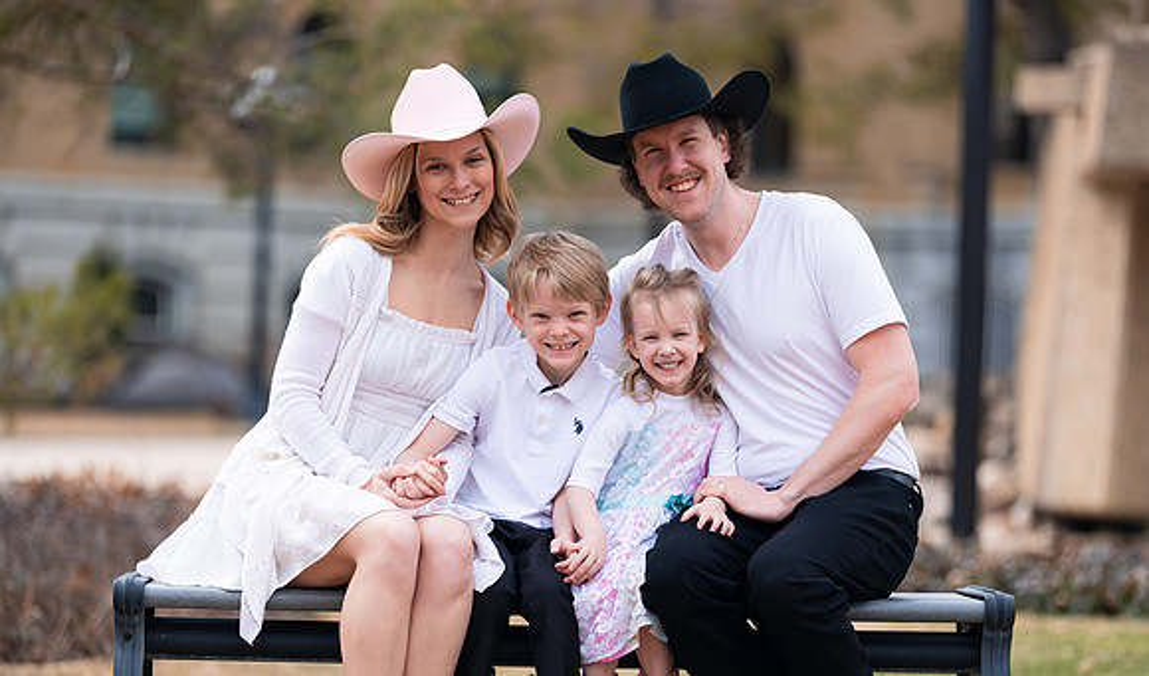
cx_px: 578
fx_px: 4598
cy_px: 414
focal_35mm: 149
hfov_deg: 14.2
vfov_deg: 8.4
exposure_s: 1/2500
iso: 100
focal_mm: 121
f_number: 2
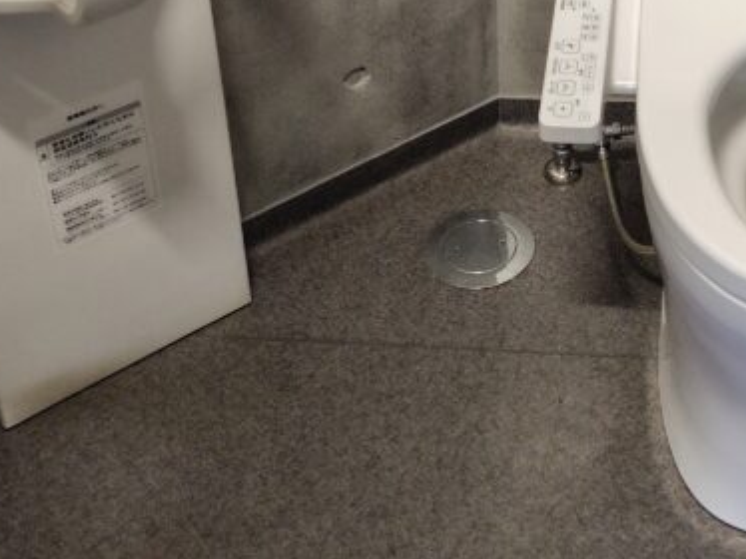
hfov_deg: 29.5
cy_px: -140
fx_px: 1357
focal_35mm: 63
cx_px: 672
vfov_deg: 21.4
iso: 534
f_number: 1.9
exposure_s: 1/50
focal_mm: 5.6
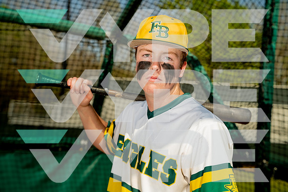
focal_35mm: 53
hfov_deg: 37.5
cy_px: 96
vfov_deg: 25.5
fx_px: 424
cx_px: 144
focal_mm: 53
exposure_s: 1/250
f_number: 4.5
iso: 100
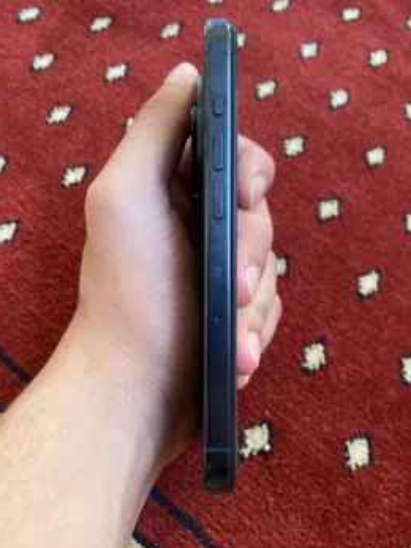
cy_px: 291
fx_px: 475
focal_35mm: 30
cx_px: 194
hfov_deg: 46.8
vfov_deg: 59.9
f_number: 1.8
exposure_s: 1/30
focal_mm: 4.25
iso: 400
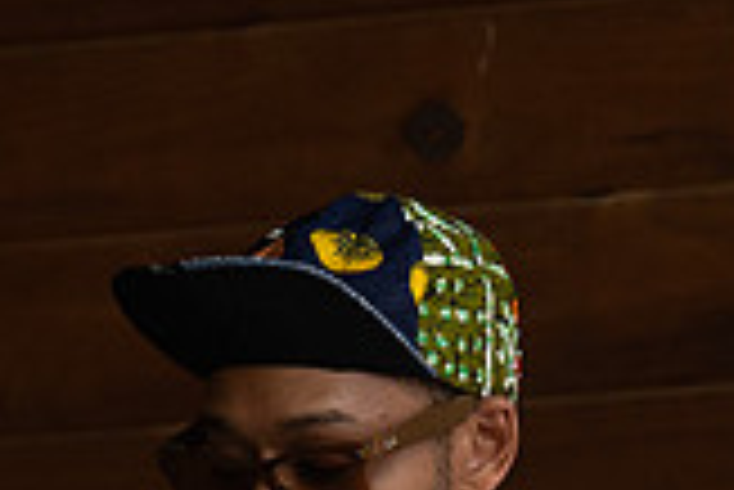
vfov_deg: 1.6
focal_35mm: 854
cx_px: 185
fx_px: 17427
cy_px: 825
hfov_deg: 2.4
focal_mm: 160
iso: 800
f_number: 5.6
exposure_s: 1/500
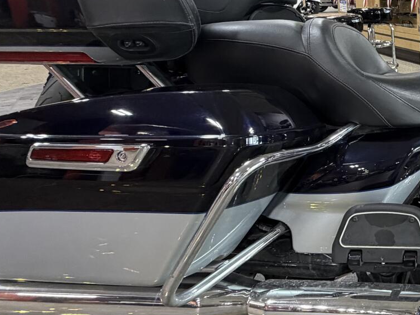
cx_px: 485
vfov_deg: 37.8
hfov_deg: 39.0
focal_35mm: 37
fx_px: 449
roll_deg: +0.5
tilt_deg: -13.2
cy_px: 80
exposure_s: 1/73
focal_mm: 2.22
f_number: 2.2
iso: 320
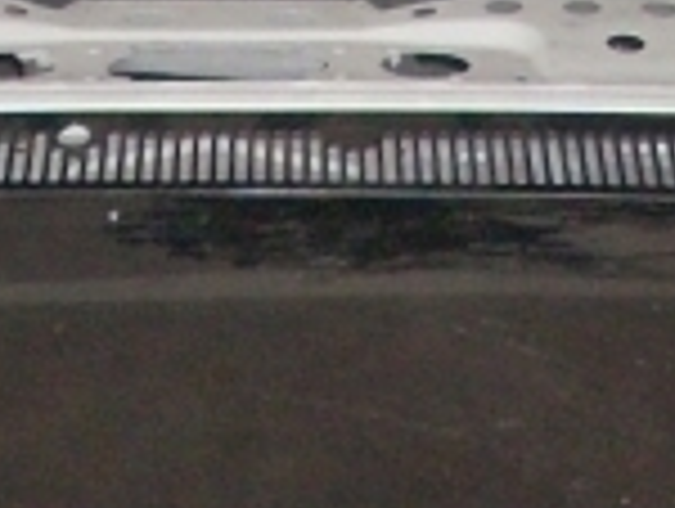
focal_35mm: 185
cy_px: 780
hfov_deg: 10.7
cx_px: 320
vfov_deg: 7.9
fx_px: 3613
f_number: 2.8
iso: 400
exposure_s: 1/60
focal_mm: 6.2
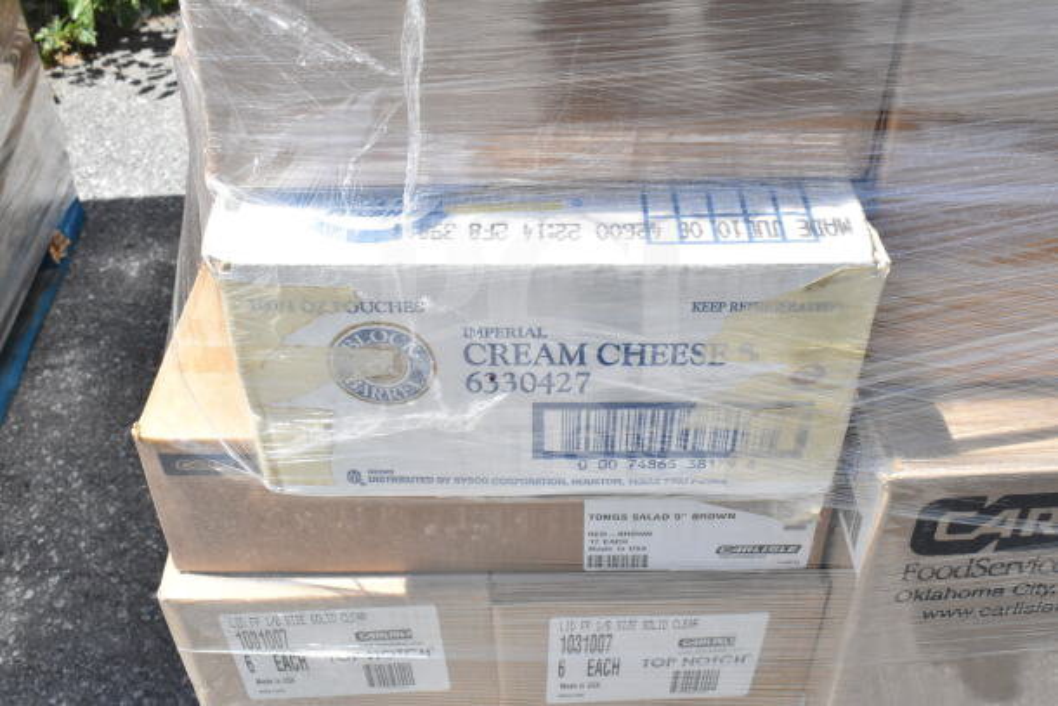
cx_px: 529
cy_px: 353
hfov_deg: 51.3
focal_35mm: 38
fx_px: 1102
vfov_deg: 35.5
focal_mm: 25
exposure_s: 1/800
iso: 1600
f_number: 14
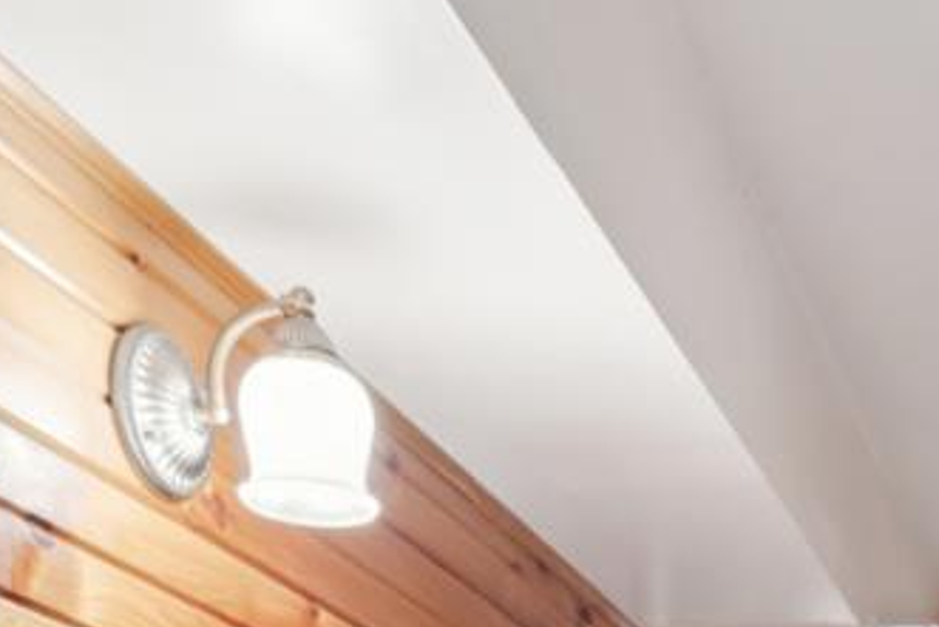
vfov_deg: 16.6
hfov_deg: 25.8
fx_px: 1774
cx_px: 1186
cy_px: 1146
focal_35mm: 68
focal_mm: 15
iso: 200
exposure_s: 1/2.5
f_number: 9
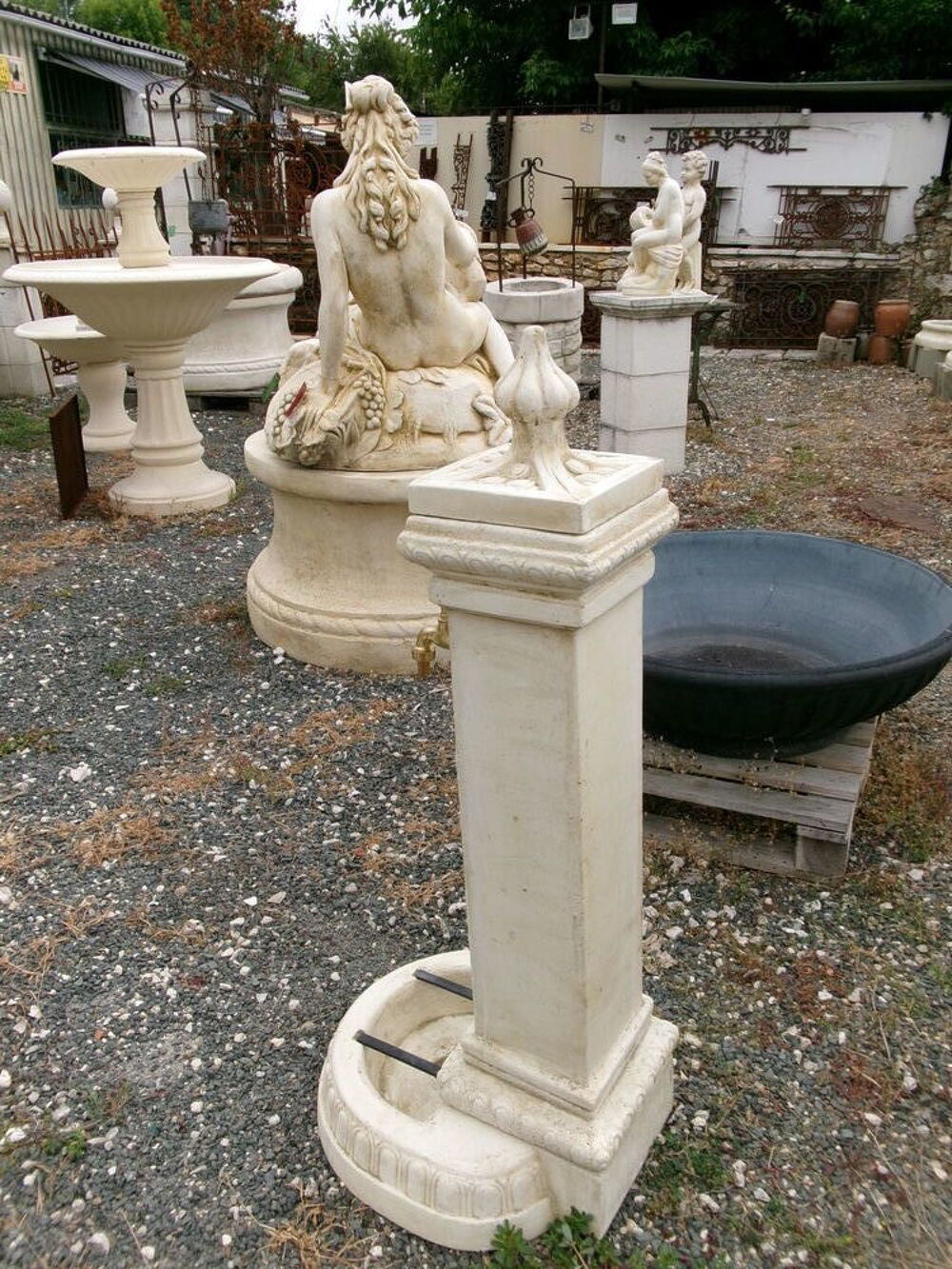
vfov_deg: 63.4
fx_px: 1027
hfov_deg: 49.8
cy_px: 634
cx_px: 476
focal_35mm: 28
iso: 100
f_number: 10.8
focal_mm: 5.1
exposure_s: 1/70
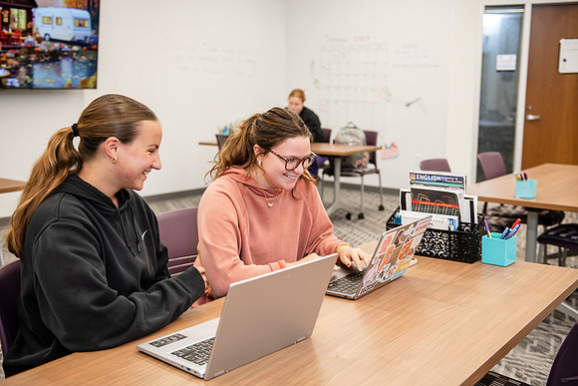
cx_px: 289
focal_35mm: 42
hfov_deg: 46.4
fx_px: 674
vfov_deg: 31.9
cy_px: 193
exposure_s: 1/200
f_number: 3.2
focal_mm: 42
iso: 1000
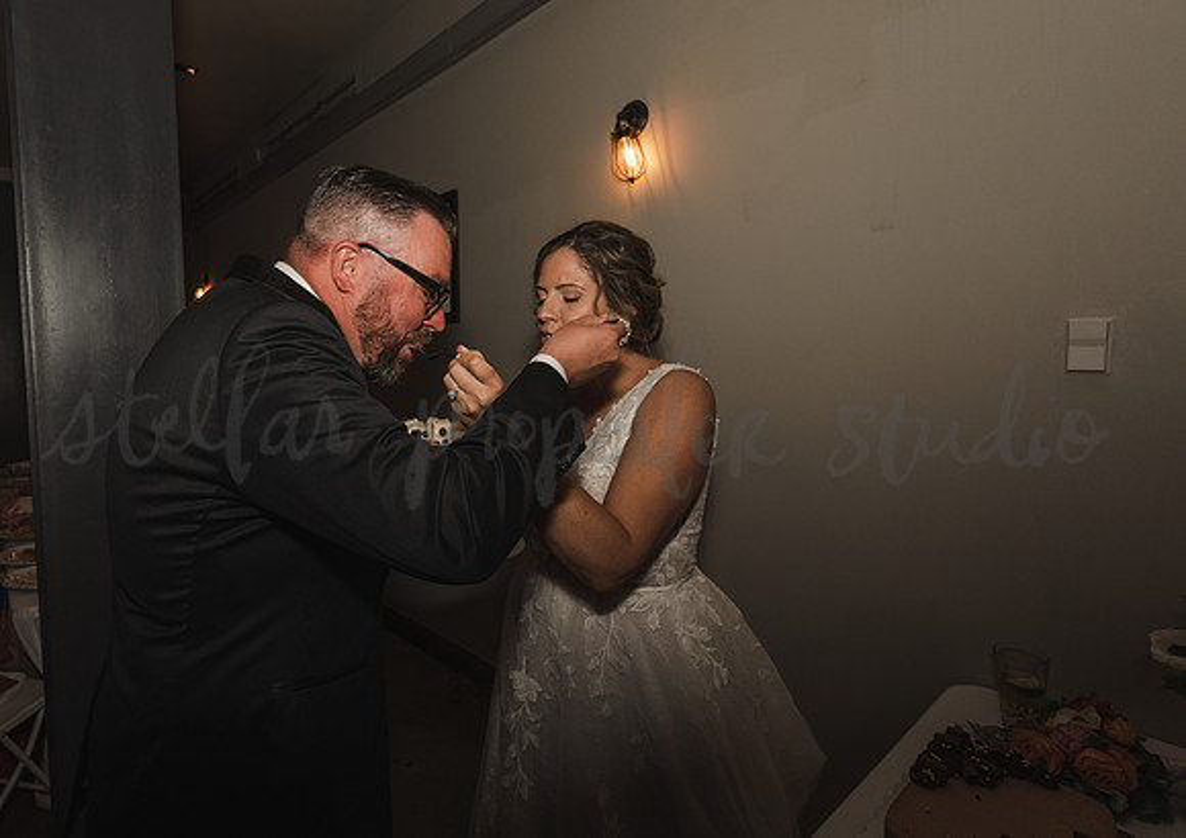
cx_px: 485
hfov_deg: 86.8
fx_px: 617
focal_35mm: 18
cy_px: 397
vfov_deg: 68.3
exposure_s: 1/200
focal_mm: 14
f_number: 4.5
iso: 1000
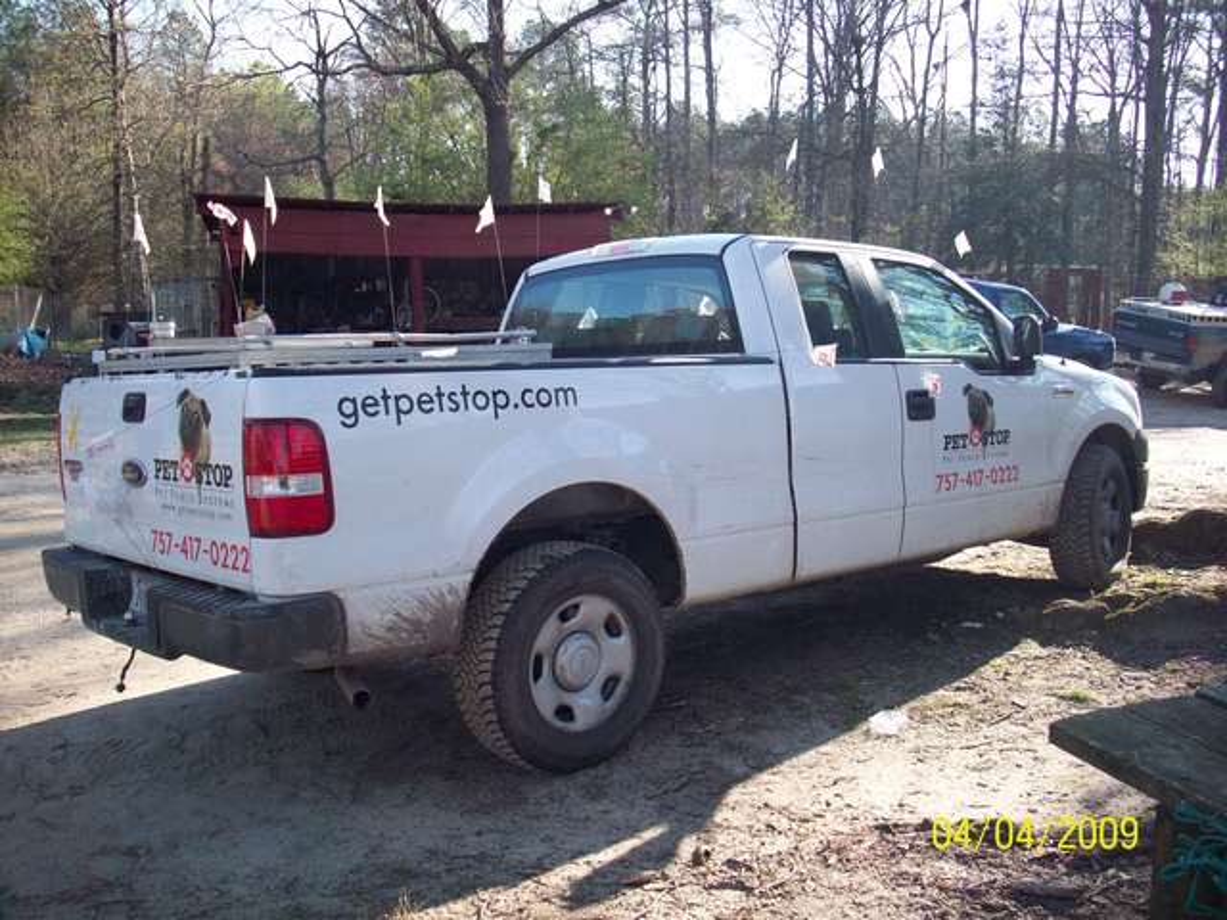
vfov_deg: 38.7
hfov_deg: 50.1
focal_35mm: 37
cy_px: 460
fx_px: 1312
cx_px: 614
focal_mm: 6.2
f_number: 2.8
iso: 80
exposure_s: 1/301
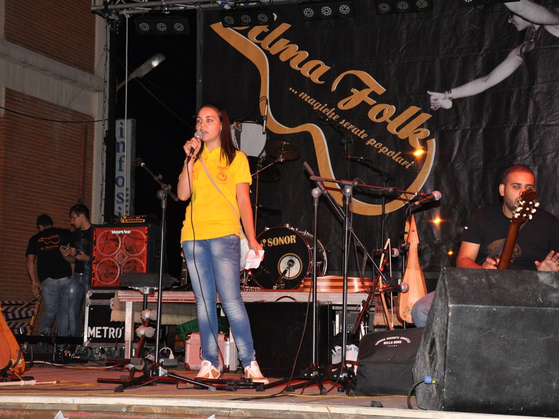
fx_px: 1114
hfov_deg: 28.2
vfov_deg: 21.3
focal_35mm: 69
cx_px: 291
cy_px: 209
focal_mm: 42
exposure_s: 1/60
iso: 800
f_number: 4.8
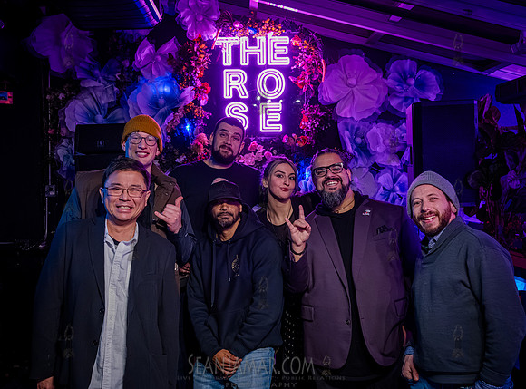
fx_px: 568
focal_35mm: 38
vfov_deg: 37.8
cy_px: 194
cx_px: 233
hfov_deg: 49.6
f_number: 4
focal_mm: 35
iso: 10000
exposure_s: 1/200
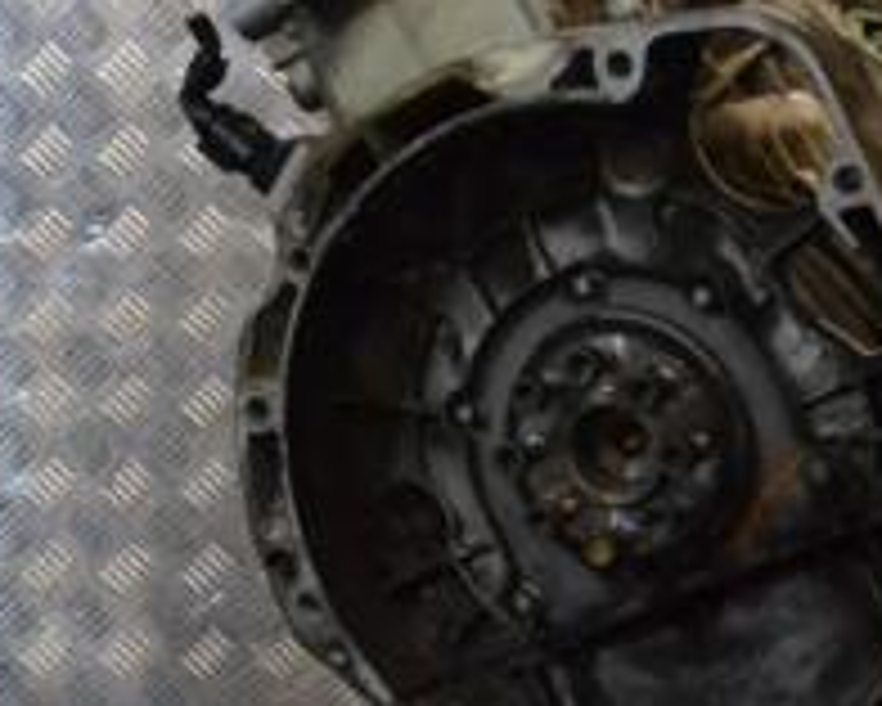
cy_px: 247
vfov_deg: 17.8
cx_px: 490
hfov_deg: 22.2
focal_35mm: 86
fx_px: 2246
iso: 3200
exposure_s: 1/160
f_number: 6.3
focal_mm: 20
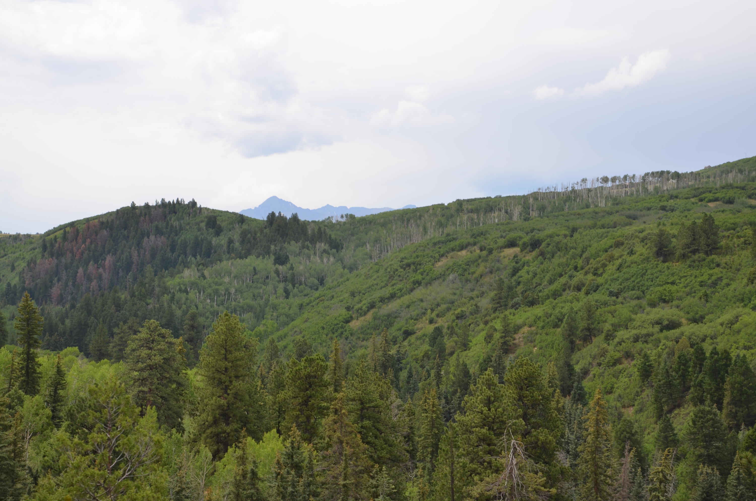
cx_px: 378
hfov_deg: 27.0
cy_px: 250
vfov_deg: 18.1
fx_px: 1572
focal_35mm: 75
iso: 100
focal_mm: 50
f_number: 9
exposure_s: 1/250
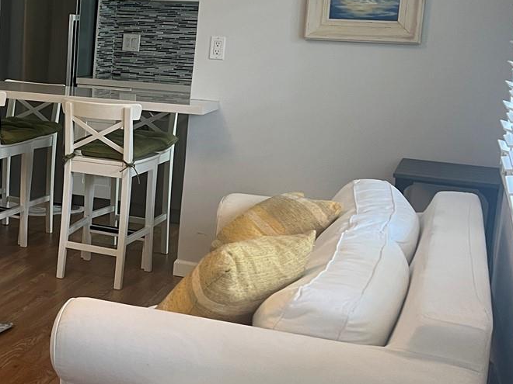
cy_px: 122
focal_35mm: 63
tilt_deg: -5.9
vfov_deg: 23.2
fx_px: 934
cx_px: -51
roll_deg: -3.6
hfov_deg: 28.0
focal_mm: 5.7
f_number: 1.5
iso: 125
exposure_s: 1/82
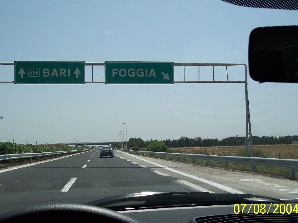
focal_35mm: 43
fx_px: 370
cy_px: 114
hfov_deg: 43.9
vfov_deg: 33.6
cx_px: 147
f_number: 4.8
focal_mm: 8
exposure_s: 1/1000
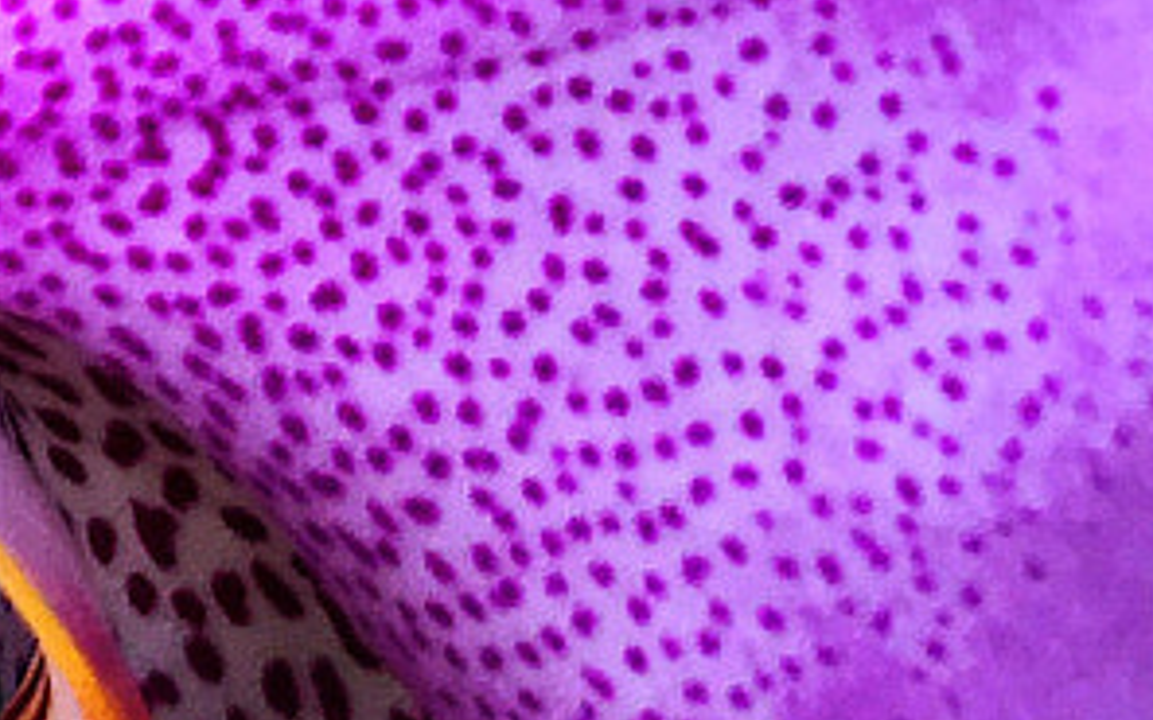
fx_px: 5216
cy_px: -1409
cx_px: -51
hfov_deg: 12.4
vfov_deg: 7.1
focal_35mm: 166
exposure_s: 1/100
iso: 32
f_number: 2.2
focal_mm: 4.15
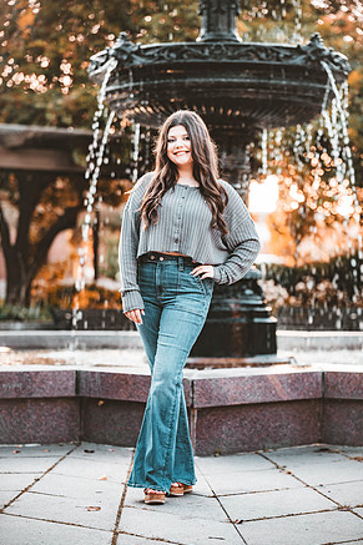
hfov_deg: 13.0
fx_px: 1589
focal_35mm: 105
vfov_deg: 19.5
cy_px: 267
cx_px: 185
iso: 400
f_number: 2.8
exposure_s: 1/125
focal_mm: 102
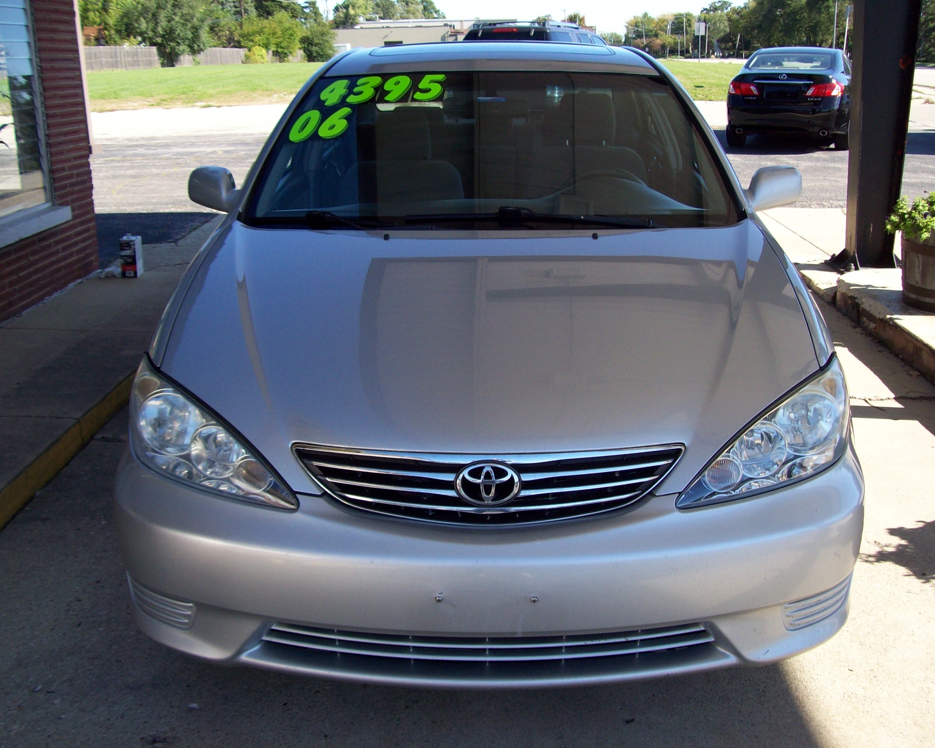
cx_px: 473
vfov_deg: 39.2
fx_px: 1051
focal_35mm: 38
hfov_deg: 47.9
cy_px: 372
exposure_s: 1/459
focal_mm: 6
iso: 80
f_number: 2.7
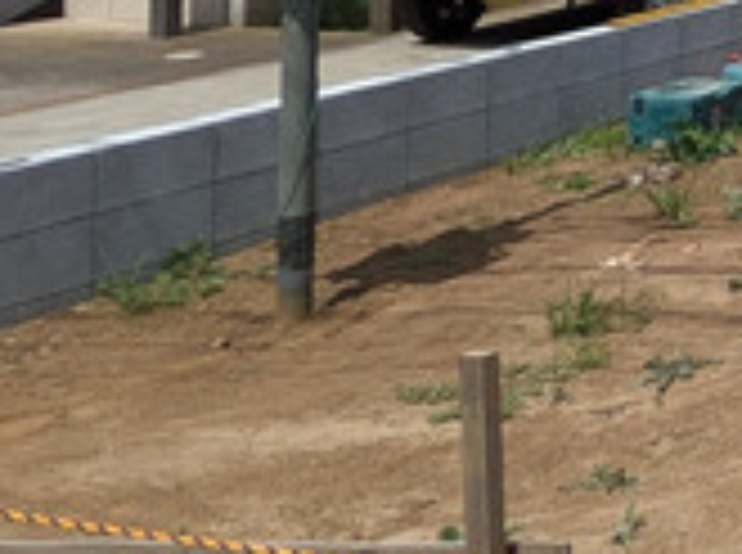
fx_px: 1732
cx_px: 1403
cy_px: -234
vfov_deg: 16.7
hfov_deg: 18.1
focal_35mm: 81
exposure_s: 1/2833
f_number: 2.2
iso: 53
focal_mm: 1.83
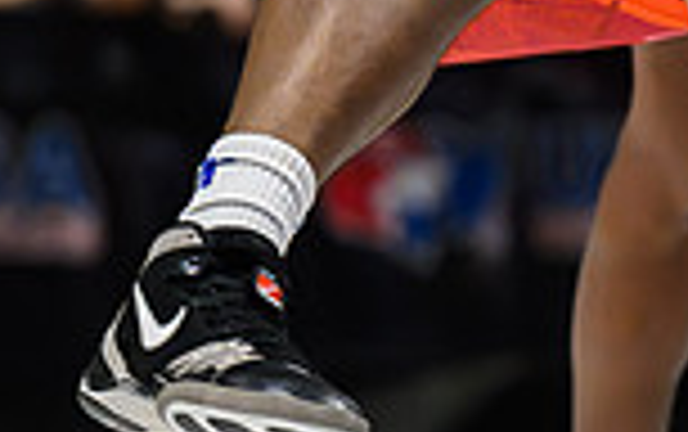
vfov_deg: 2.8
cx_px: 885
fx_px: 8766
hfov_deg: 4.5
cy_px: 210
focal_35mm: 467
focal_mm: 98
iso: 7200
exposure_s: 1/800
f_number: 2.8
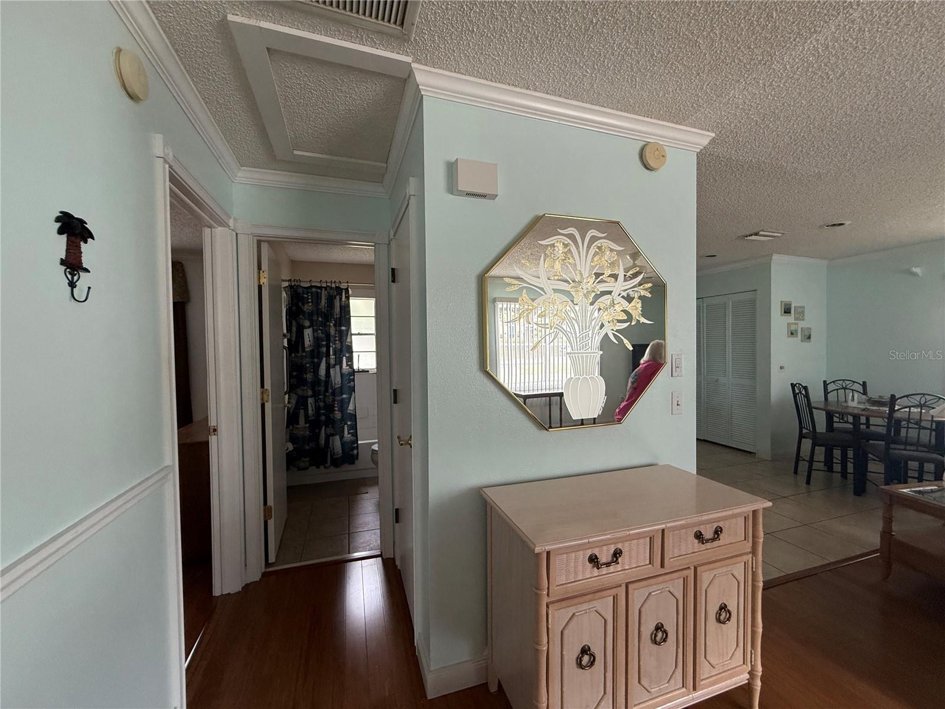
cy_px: 354
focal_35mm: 14
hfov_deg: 102.1
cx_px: 472
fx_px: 382
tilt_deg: -0.7
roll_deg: +0.1
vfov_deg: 85.7
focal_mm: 2.22
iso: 250
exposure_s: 1/99
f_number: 2.2
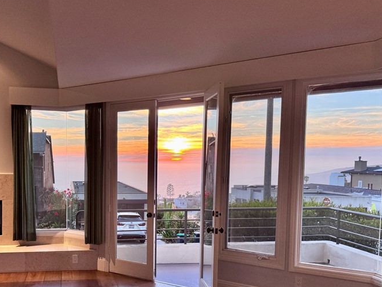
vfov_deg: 38.2
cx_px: 122
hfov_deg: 49.1
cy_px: 194
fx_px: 408
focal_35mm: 37
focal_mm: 6.76
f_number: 1.78
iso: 80
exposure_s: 1/430
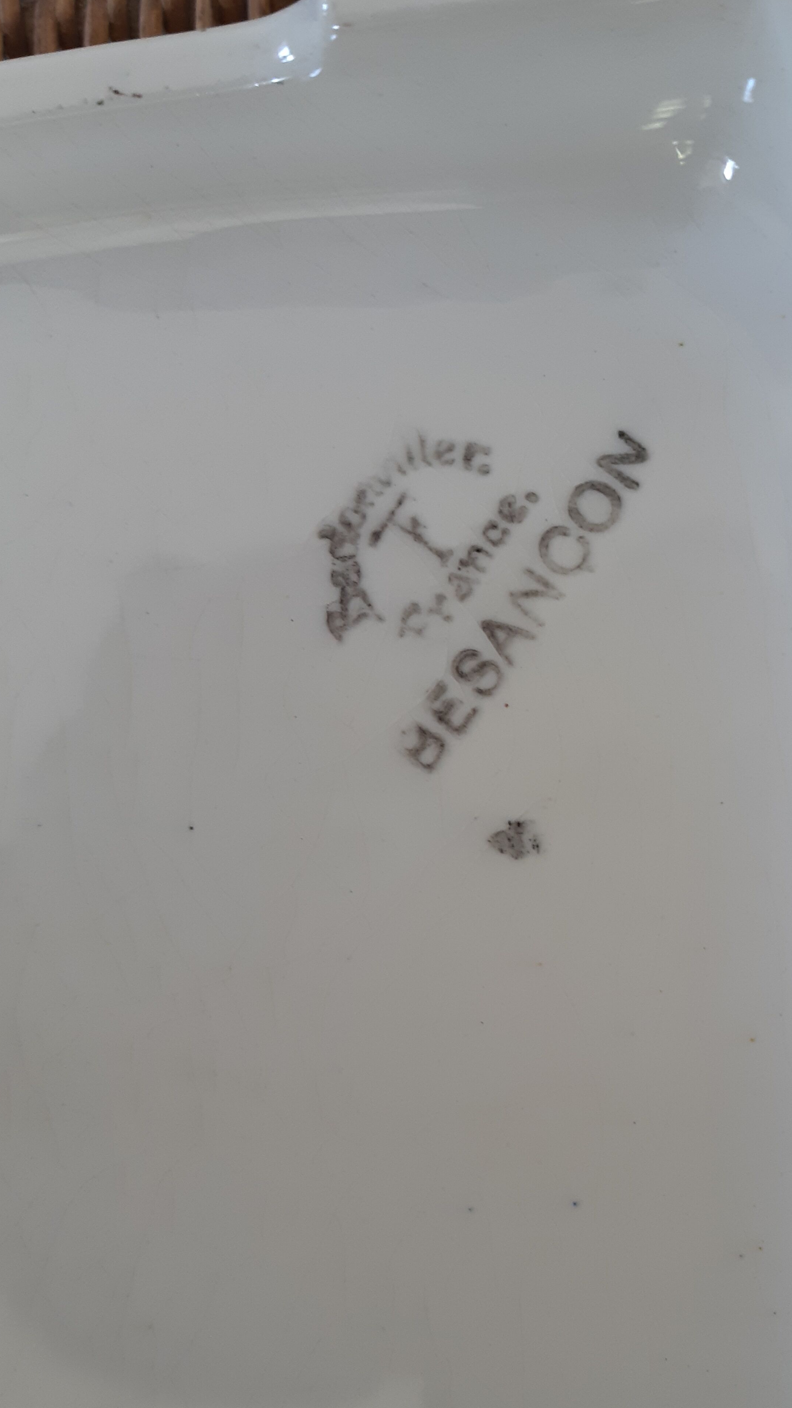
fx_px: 1270
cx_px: 553
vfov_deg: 57.9
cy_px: 767
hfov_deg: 34.2
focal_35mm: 34
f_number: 1.7
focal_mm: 3.92
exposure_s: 1/50
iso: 100
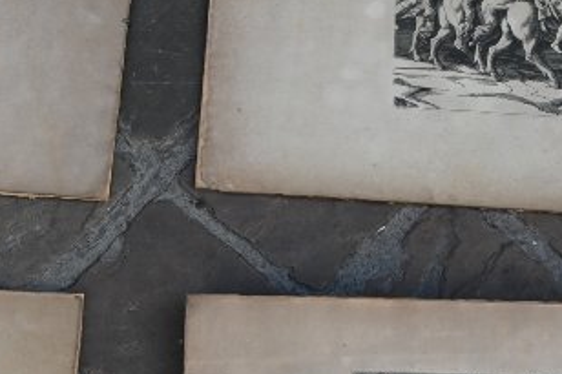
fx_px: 1871
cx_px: 173
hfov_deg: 17.0
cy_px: 106
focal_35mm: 120
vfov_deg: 11.4
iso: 180
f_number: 5.6
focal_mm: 20.5
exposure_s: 1/250
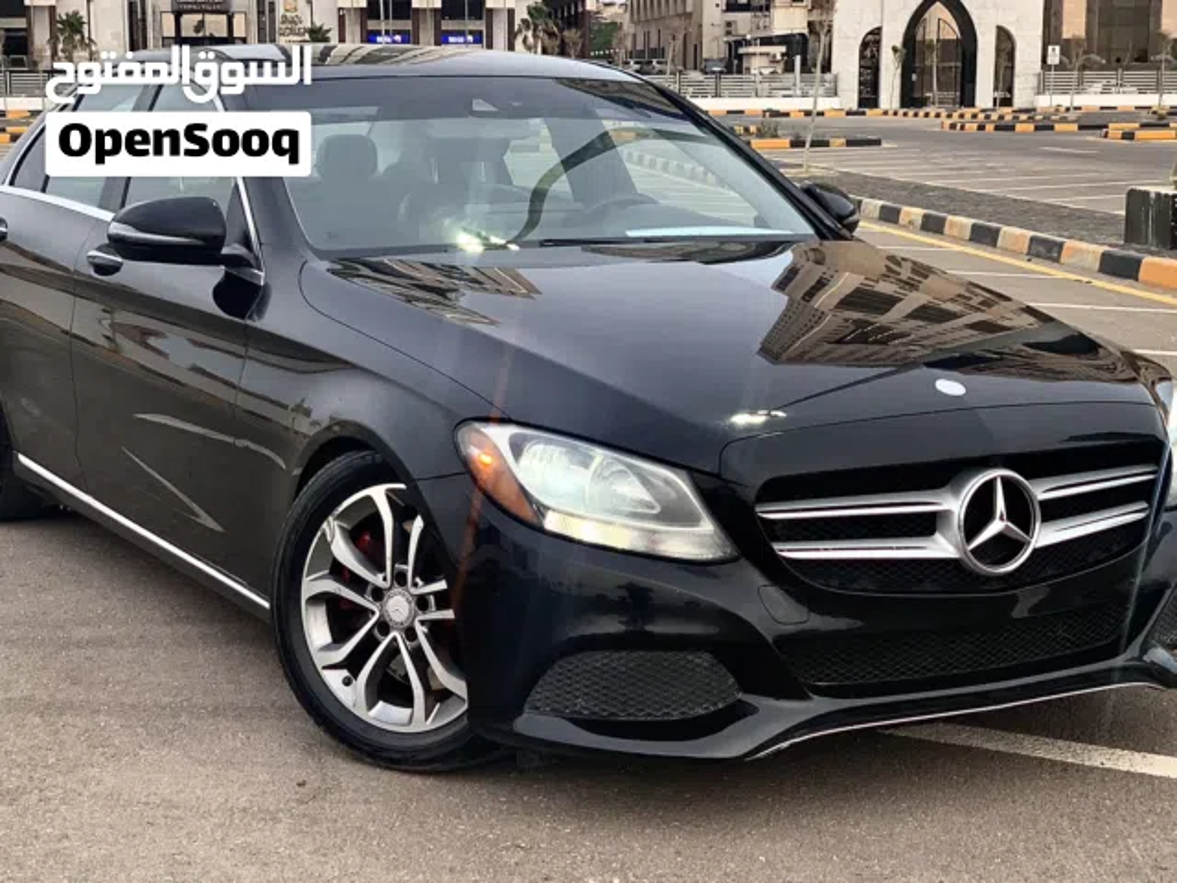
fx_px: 1768
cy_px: 442
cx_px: 588
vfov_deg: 28.0
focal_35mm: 52
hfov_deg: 36.8
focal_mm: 6
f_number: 2.4
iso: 100
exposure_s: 1/122
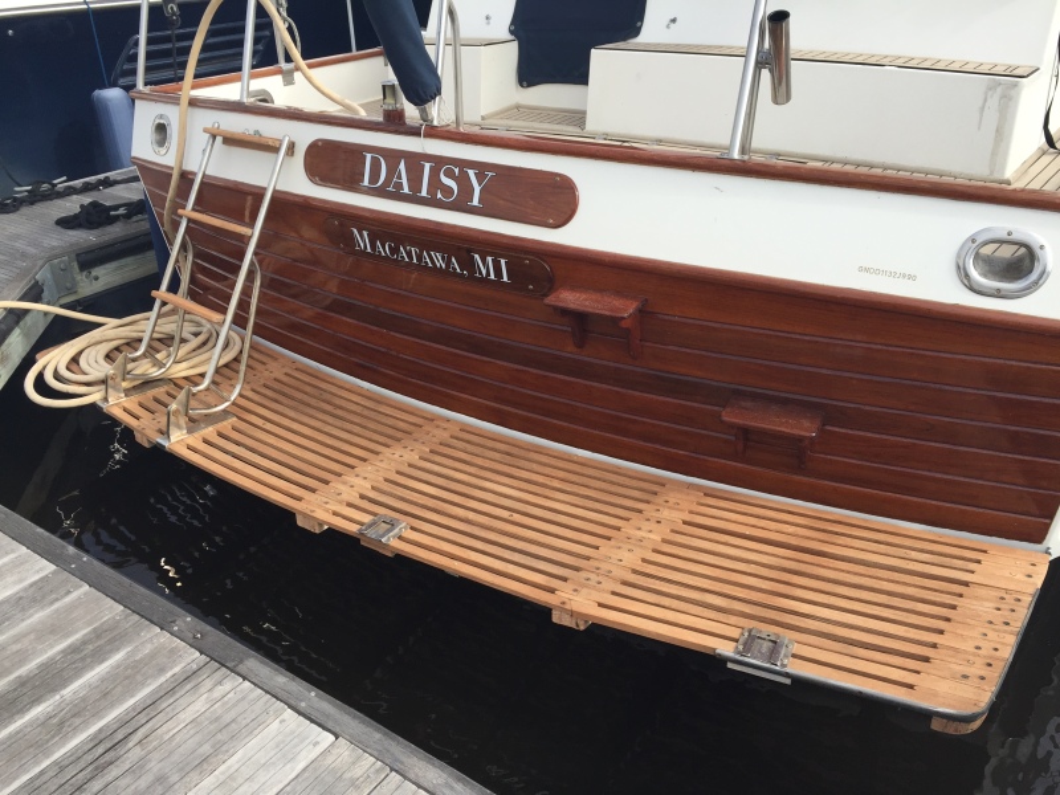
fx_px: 888
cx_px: 530
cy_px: 398
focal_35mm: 29
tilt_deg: -29.1
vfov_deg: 48.2
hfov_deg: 61.7
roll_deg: +1.8
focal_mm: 4.15
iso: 32
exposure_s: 1/1364
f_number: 2.2
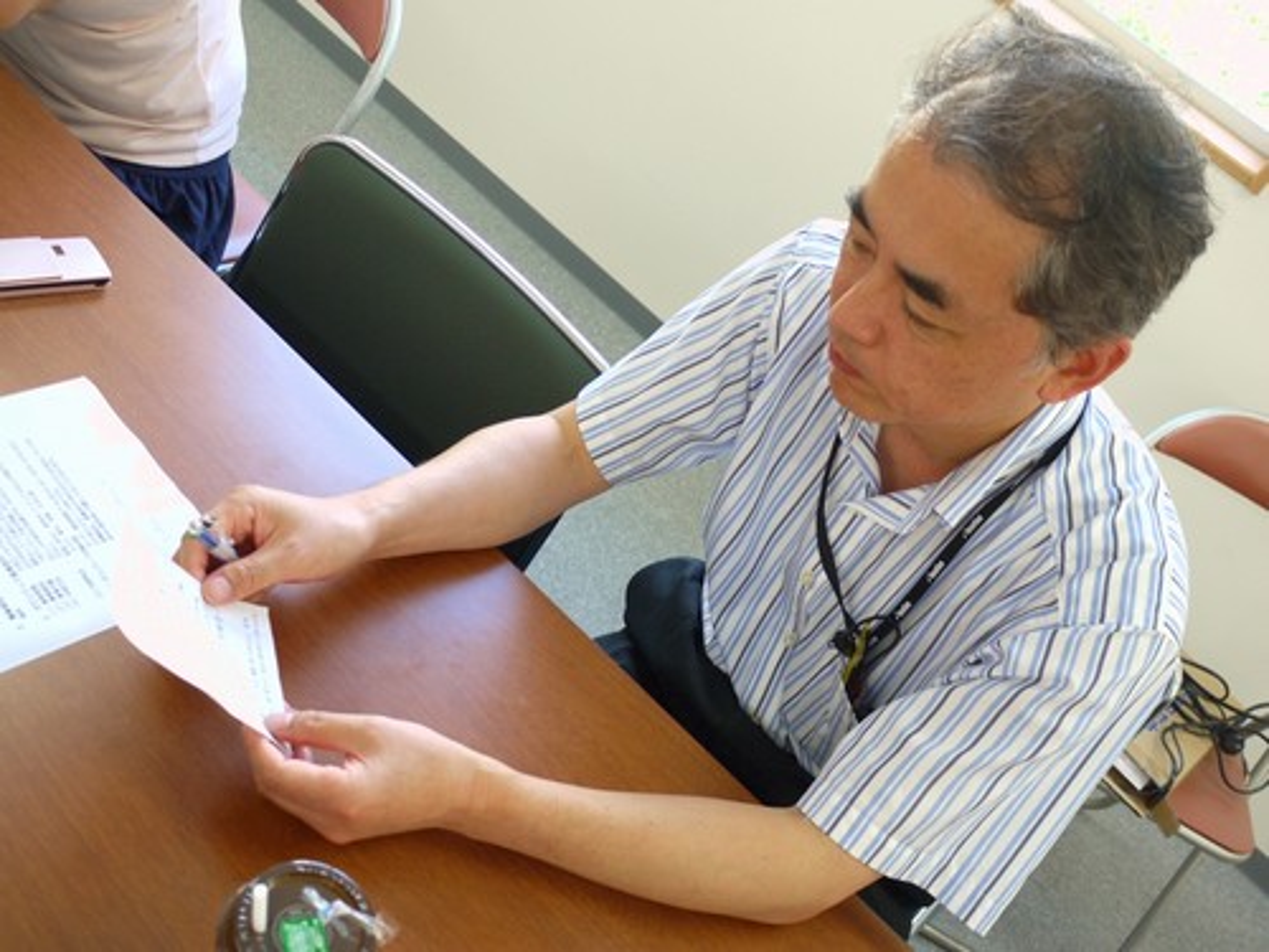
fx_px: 1320
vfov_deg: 39.7
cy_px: 476
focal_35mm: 36
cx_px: 634
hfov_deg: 51.4
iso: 320
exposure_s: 1/60
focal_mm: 18
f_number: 3.9
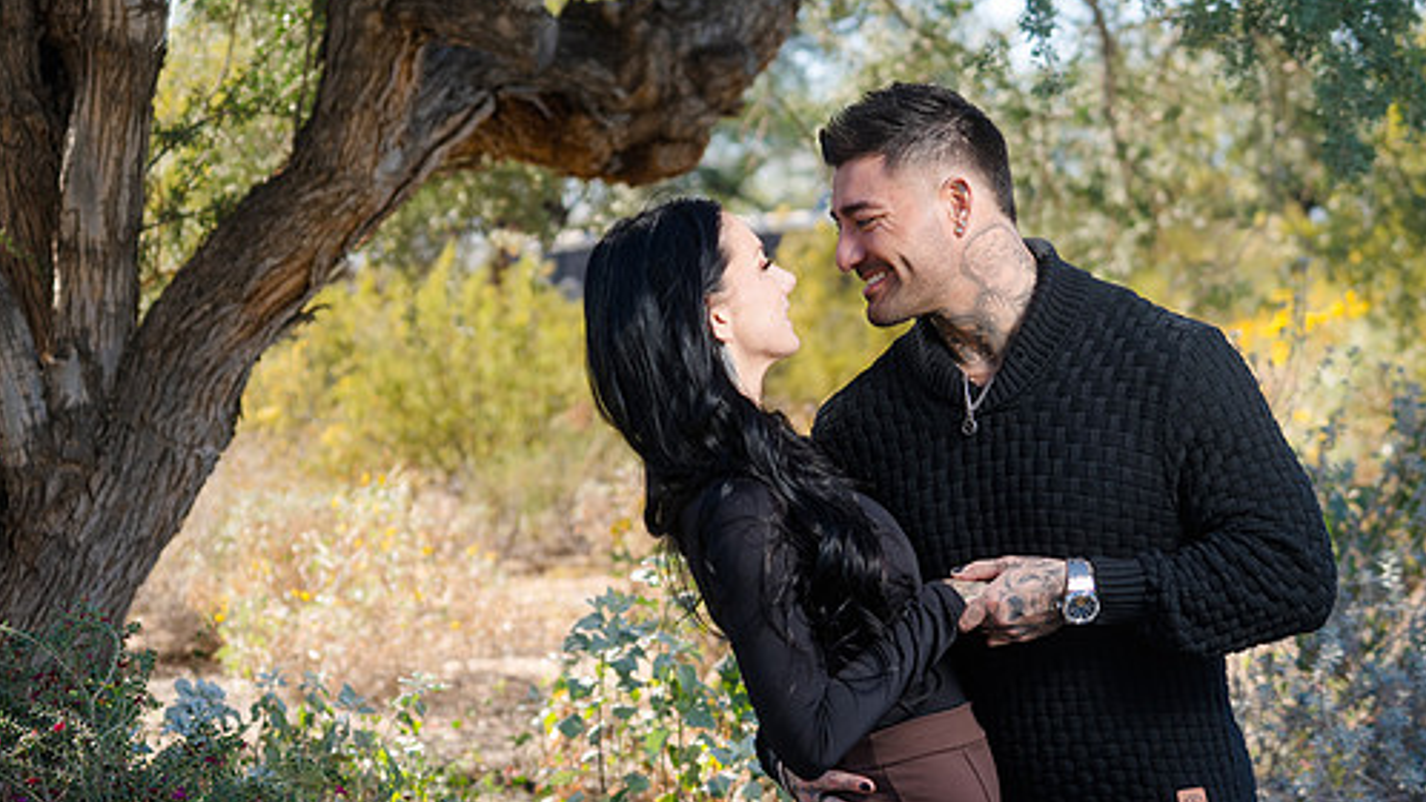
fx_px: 3554
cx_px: 659
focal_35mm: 94
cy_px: 468
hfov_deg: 22.7
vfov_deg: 12.9
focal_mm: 77
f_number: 4.5
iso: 100
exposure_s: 1/250
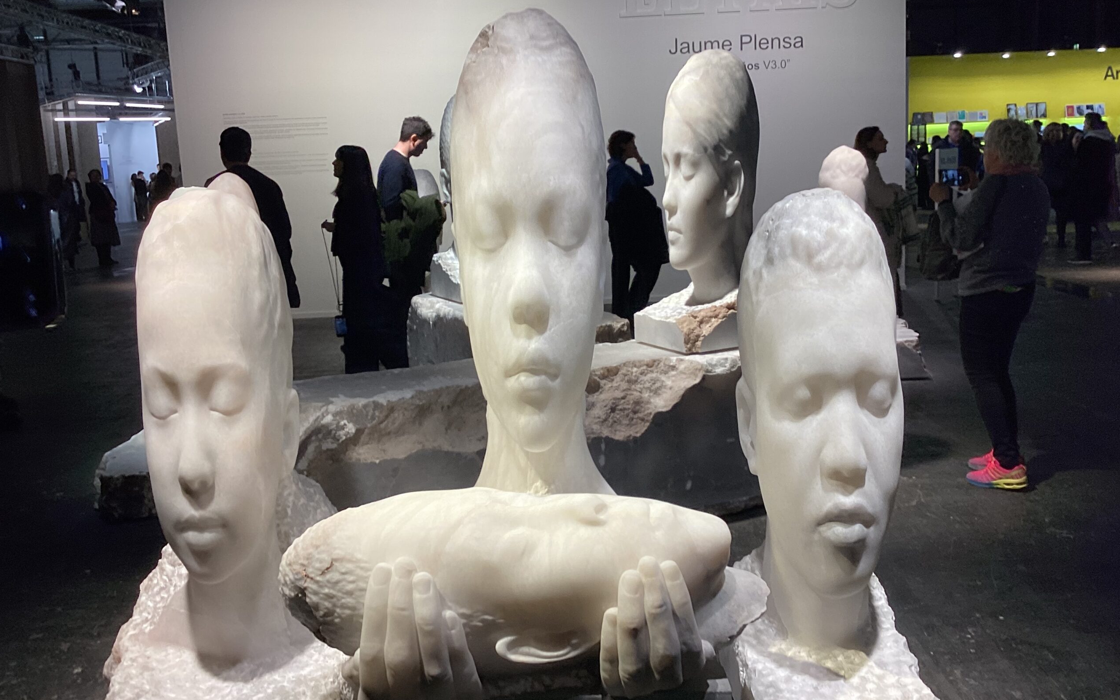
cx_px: 559
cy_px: 315
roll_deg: +2.9
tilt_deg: -6.9
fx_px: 1007
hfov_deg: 58.1
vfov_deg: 38.3
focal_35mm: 33
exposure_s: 1/100
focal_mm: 3.3
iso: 50
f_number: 2.4
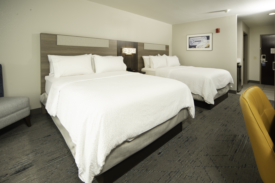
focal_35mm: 15
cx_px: 138
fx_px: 115
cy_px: 92
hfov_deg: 100.4
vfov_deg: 77.3
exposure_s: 1/13
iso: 100
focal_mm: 15
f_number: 11
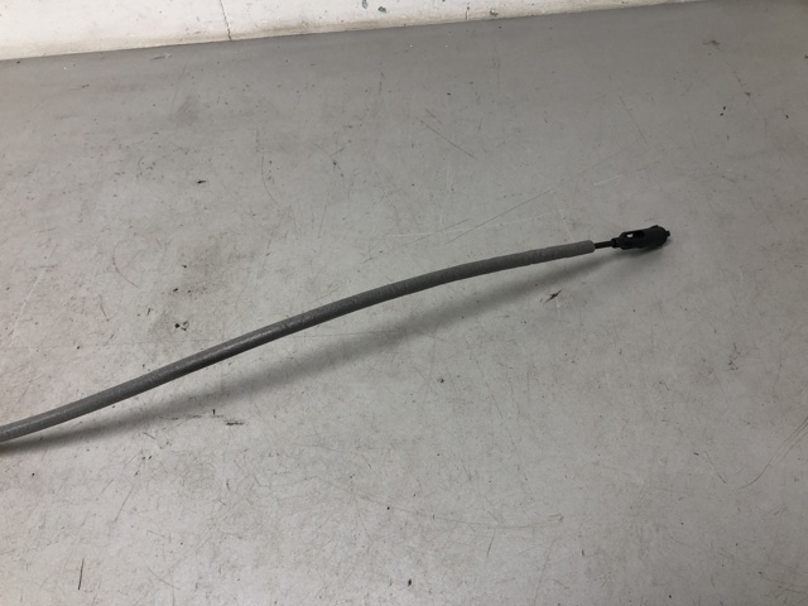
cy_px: 303
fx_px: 654
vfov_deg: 49.7
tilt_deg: -51.1
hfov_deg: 63.4
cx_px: 404
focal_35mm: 28
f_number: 1.8
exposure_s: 1/33
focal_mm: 4
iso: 32
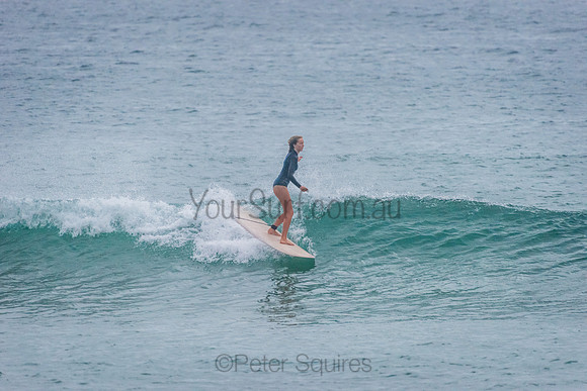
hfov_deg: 4.1
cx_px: 294
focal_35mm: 500
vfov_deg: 2.8
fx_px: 8154
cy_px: 196
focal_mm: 500
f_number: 5.6
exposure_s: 1/1600
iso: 2500
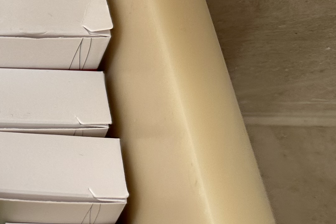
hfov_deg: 17.7
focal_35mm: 94
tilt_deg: -55.2
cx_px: -258
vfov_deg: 14.5
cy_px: 101
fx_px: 877
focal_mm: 6.86
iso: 80
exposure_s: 1/120
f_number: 1.78
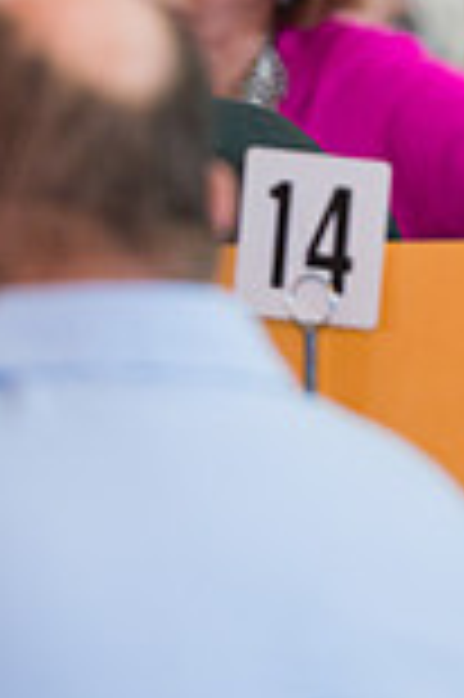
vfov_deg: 2.7
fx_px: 14551
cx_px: 871
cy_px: -36
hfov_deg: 1.8
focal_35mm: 751
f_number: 3.2
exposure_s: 1/200
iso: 1250
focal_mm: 200
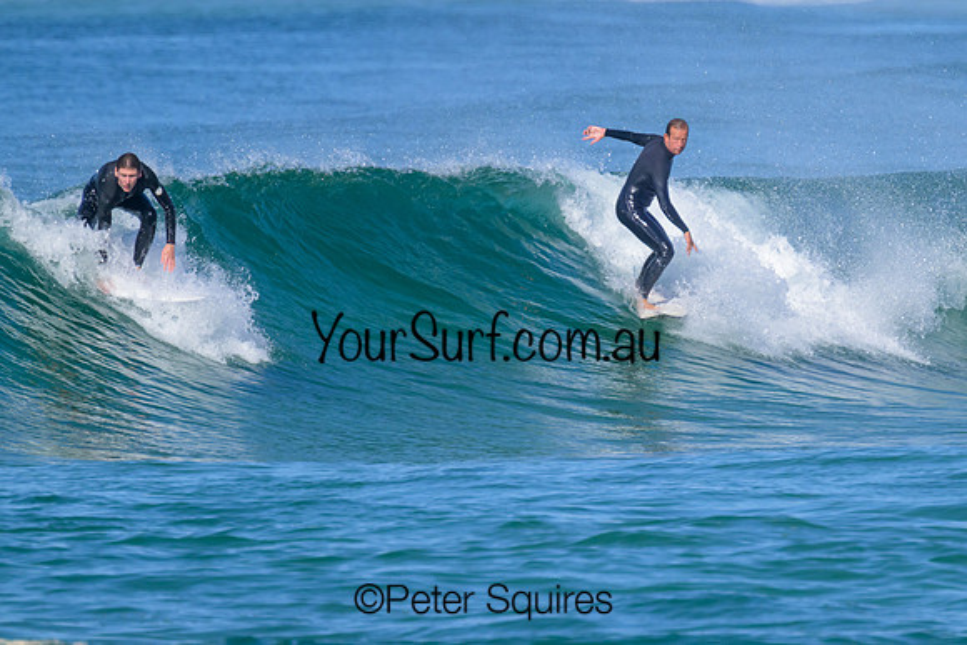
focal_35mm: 1076
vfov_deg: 1.3
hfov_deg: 1.9
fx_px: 28904
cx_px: 650
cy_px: 211
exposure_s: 1/2000
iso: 1800
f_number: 11
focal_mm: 800
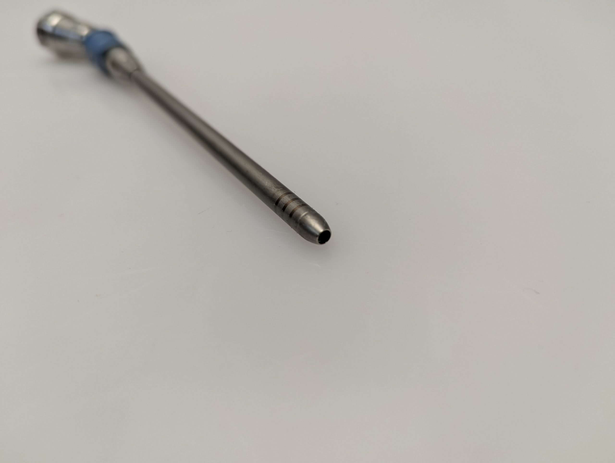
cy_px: 232
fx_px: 427
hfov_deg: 71.5
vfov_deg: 56.9
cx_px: 308
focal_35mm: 24
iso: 86
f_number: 1.85
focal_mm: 6.81
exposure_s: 1/100
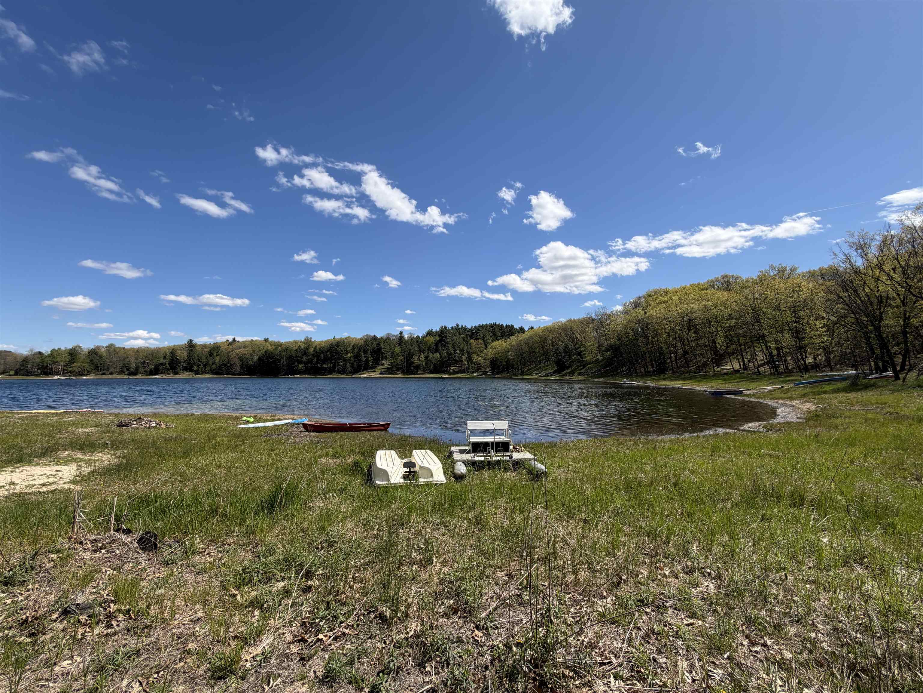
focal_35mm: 14
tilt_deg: +3.6
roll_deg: +1.2
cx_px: 462
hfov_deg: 102.1
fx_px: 373
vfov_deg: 85.7
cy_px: 346
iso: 20
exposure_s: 1/942
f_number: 2.2
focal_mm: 2.22
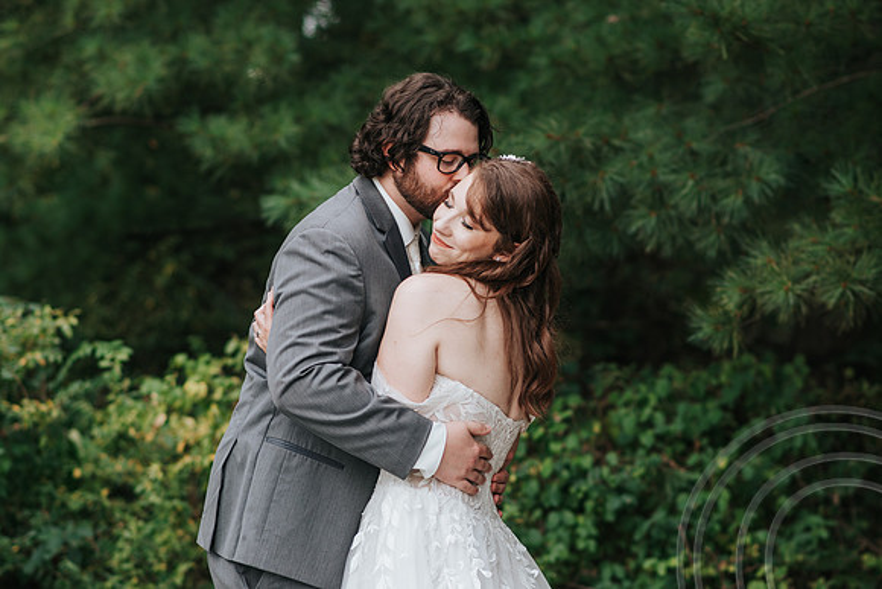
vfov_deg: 10.8
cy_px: 294
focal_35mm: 128
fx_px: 3124
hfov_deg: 16.1
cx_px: 441
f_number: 2.8
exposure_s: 1/640
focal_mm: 85
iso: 200
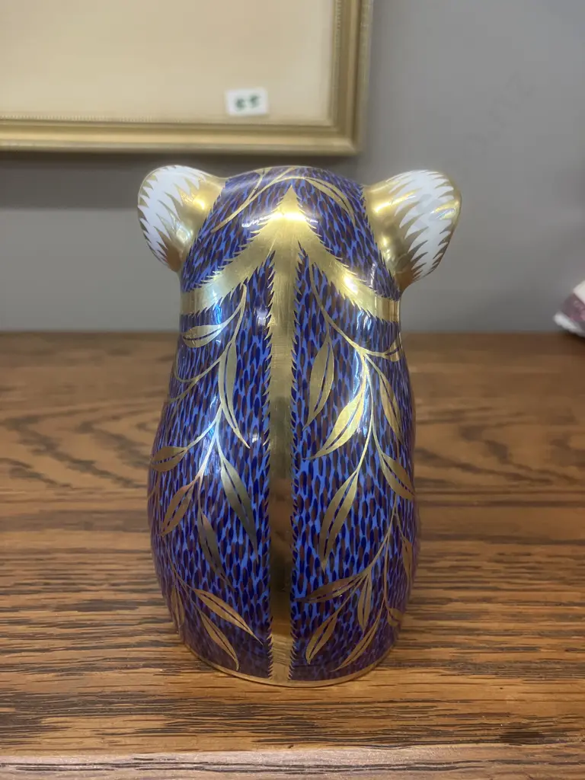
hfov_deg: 49.7
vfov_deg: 63.4
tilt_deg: -19.9
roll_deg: -1.5
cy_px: 390
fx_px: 631
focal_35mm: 28
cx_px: 292
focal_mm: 3.99
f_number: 1.8
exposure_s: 1/50
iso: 200
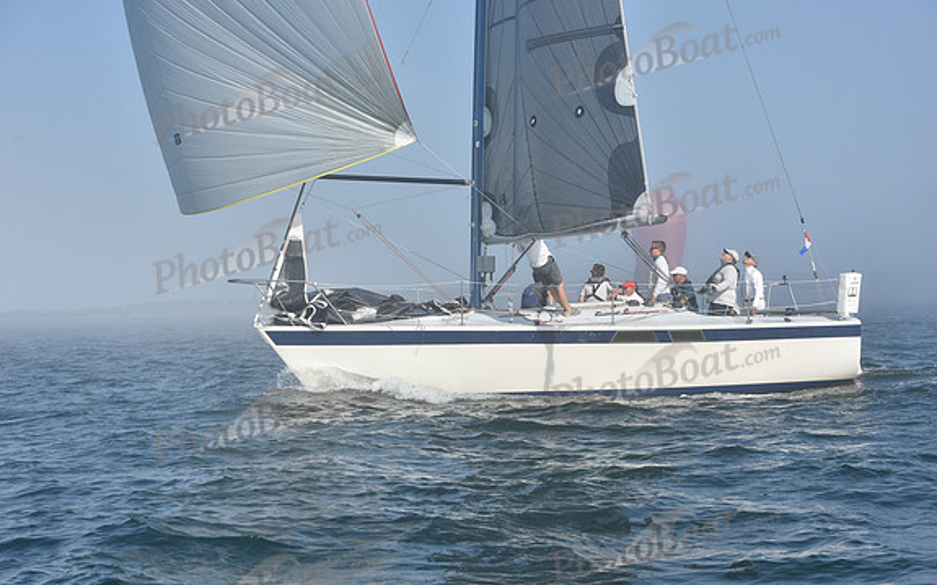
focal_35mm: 72
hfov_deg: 28.6
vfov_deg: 18.1
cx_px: 468
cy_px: 314
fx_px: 1838
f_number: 9
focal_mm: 70
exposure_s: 1/1250
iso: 320
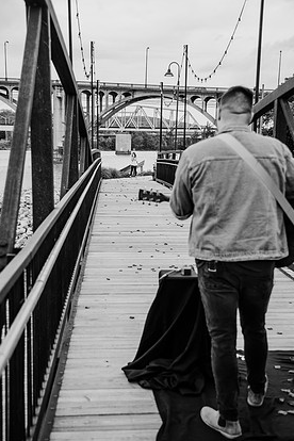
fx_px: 612
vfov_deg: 39.6
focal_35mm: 50
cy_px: 239
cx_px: 158
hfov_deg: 27.0
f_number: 4
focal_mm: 46
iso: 400
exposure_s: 1/640
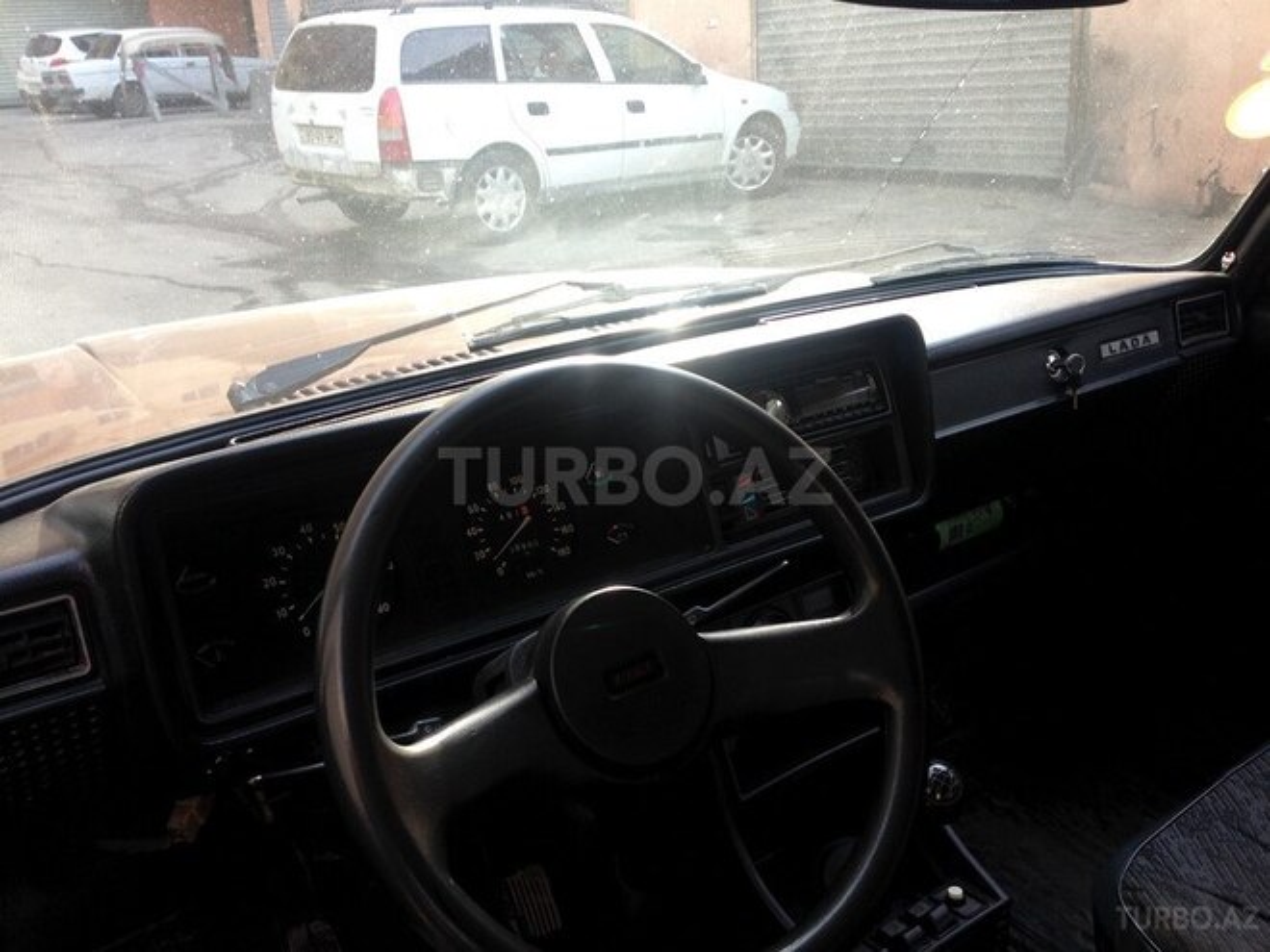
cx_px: 635
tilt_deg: -18.2
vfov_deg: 42.9
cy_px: 476
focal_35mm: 33
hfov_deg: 55.4
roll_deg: +1.5
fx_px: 1211
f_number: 2.4
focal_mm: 4.12
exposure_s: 1/120
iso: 64
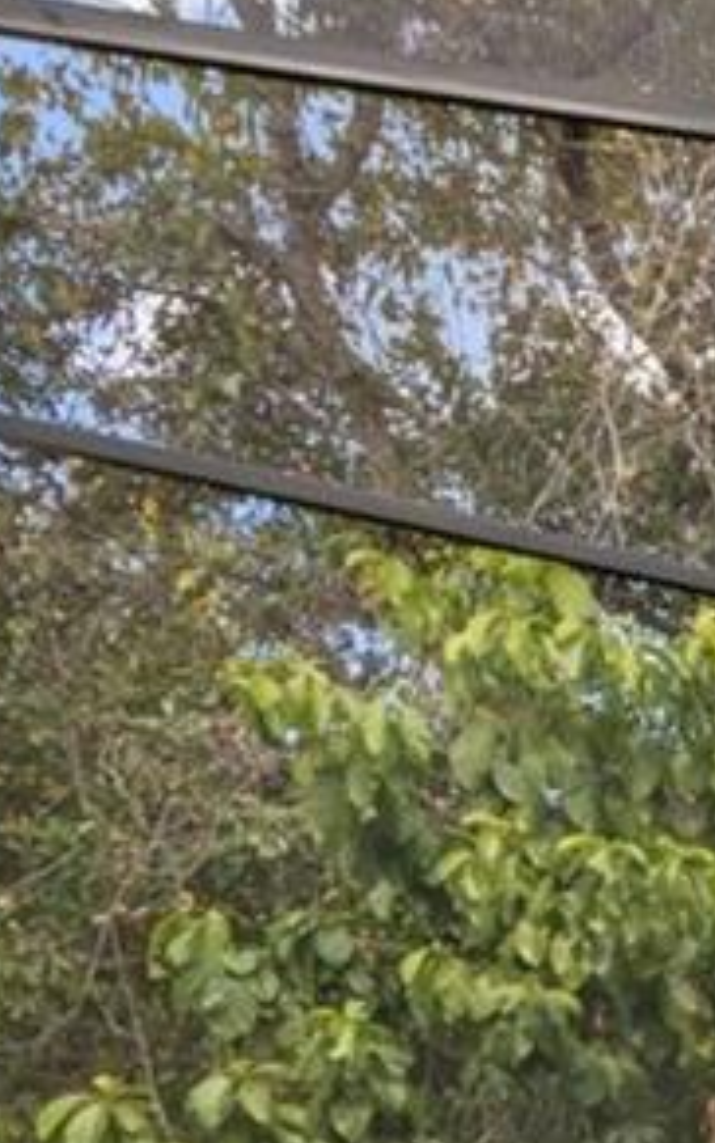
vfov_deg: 18.2
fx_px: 3147
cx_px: 2832
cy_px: 1748
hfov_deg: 8.1
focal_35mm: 101
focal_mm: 12
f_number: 8
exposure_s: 1/200
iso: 320
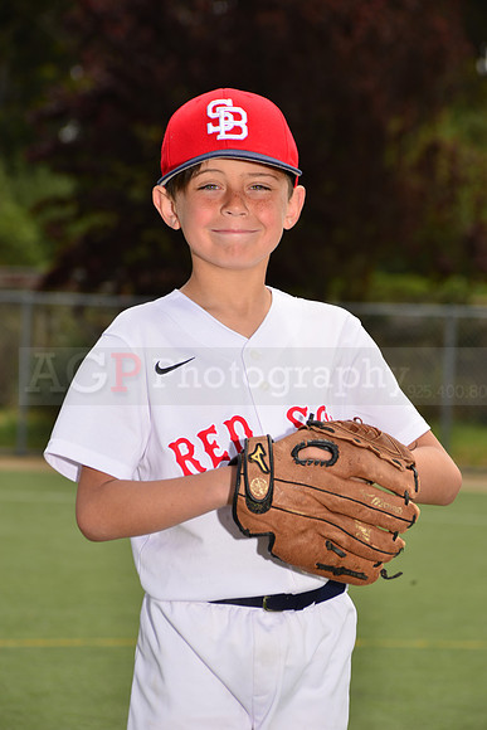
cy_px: 365
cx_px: 244
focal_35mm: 185
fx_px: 3751
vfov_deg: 11.1
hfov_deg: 7.4
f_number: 11
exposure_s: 1/200
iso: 125
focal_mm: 185
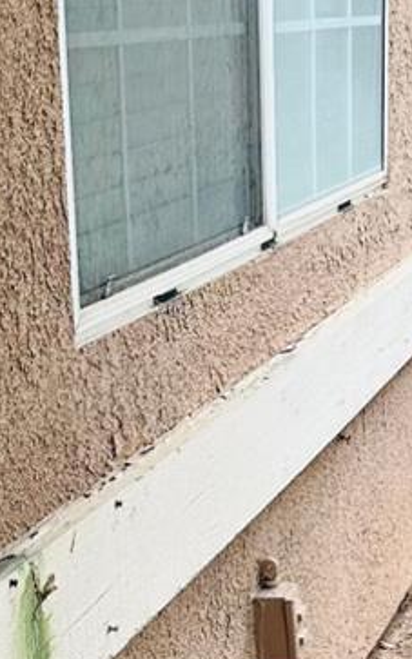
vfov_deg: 19.3
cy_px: 646
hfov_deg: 12.1
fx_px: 1886
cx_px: 538
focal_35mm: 105
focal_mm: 6.86
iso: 160
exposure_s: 1/121
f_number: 1.78
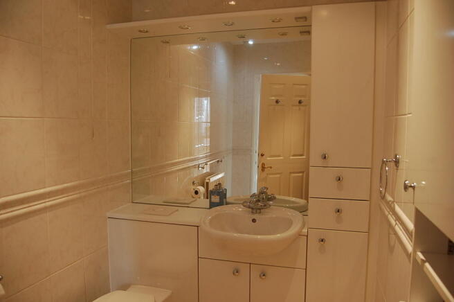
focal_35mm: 27
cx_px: 227
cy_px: 151
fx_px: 340
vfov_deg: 47.8
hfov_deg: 67.4
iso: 400
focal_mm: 18
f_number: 4
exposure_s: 1/60
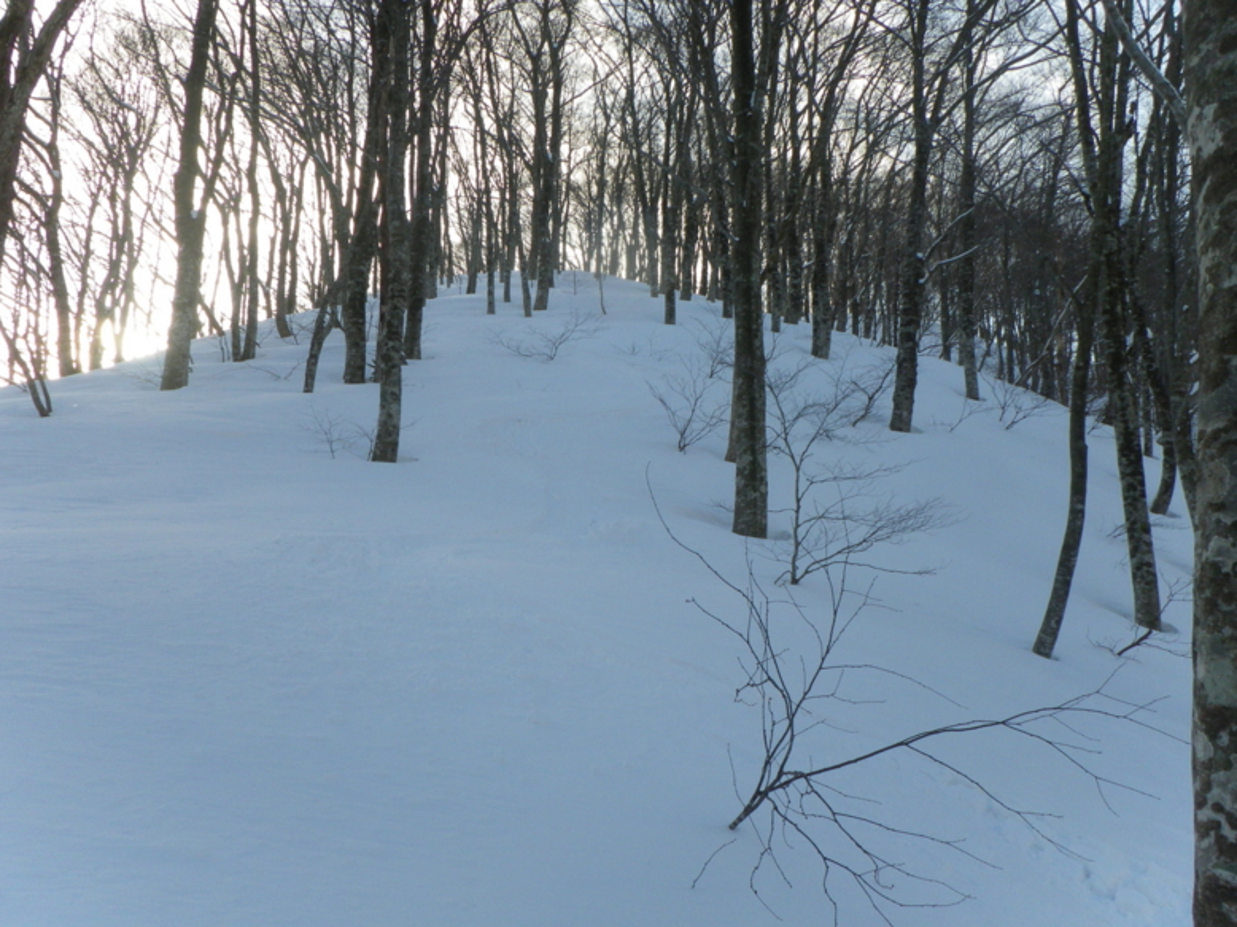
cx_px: 607
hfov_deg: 51.4
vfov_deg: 39.6
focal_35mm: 36
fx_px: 1286
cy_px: 453
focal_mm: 6.2
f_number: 6.3
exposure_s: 1/125
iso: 64
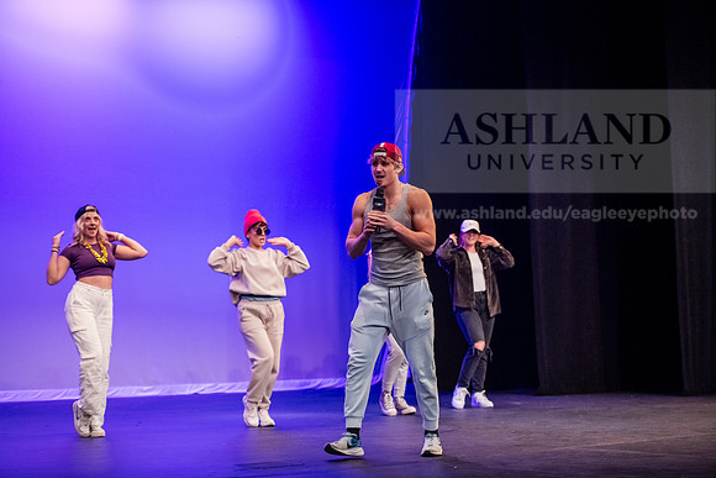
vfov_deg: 17.5
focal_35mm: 78
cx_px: 358
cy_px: 239
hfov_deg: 26.0
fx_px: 1552
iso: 4000
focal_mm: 78
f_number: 3.2
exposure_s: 1/320
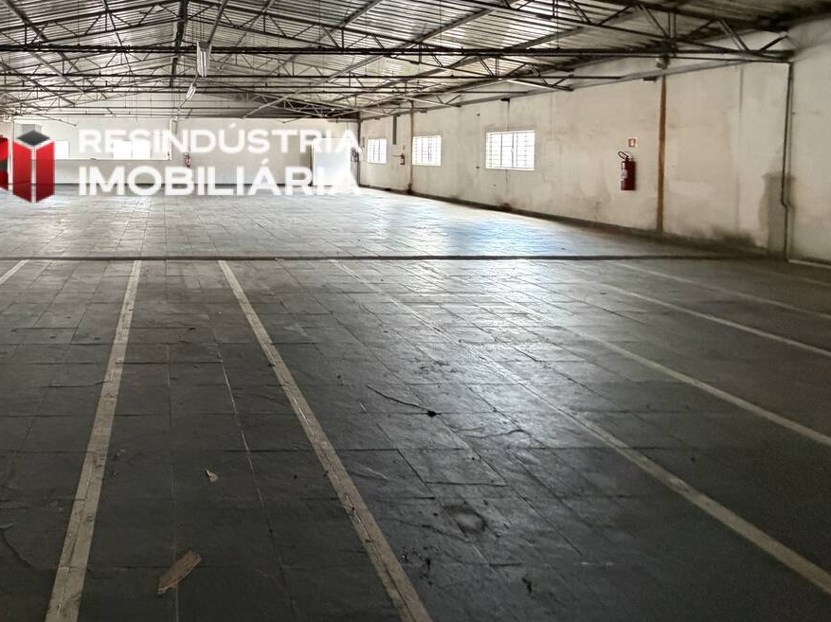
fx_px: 552
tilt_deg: -1.7
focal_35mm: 23
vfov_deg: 56.3
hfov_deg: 67.6
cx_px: 177
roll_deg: +0.6
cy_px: 165
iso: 640
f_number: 2.2
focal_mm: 2.22
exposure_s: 1/60
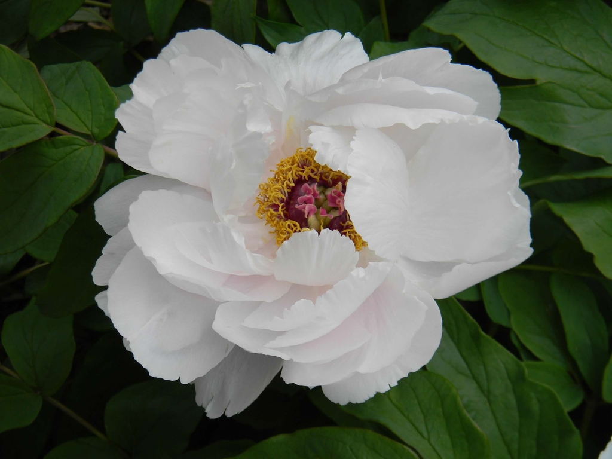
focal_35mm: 83
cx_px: 306
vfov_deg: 17.8
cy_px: 230
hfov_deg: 23.6
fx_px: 1467
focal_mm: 15.1
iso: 80
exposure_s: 1/286
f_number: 4.5
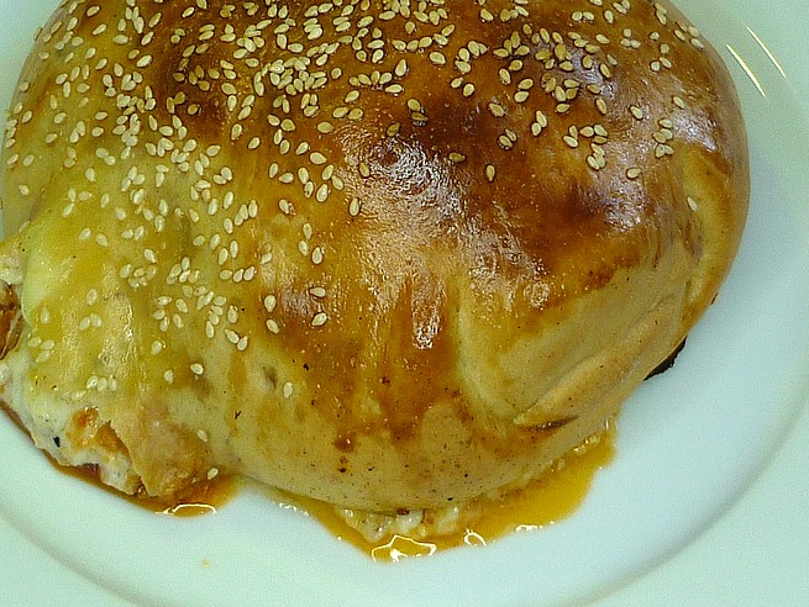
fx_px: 2338
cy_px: 215
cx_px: 356
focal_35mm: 100
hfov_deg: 19.6
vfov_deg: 14.8
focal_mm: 5.9
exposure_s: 1/60
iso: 80
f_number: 2.9
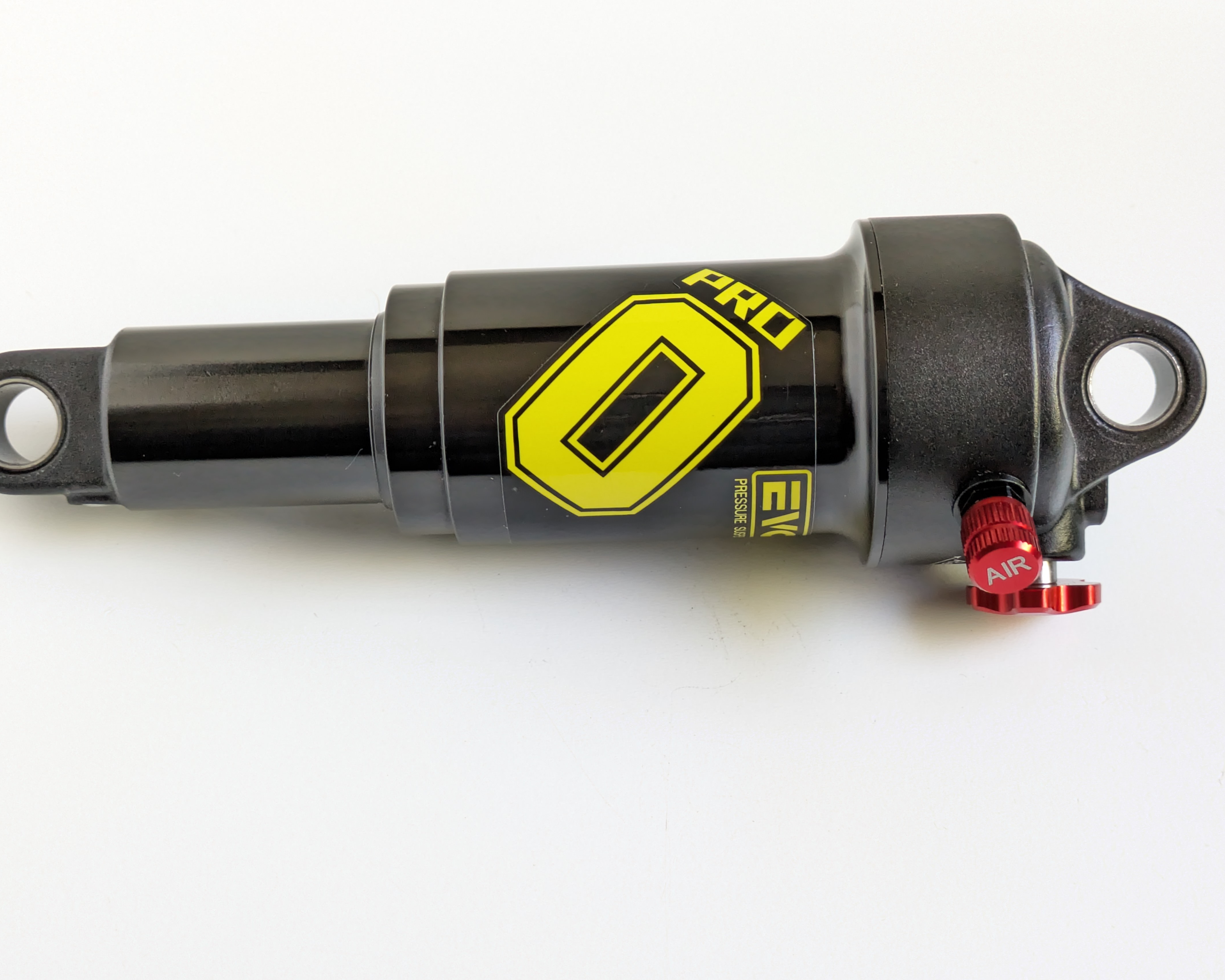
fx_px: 1958
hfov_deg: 34.7
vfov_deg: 28.1
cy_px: 489
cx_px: 579
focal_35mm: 54
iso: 302
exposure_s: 1/50
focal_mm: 5.43
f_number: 1.89
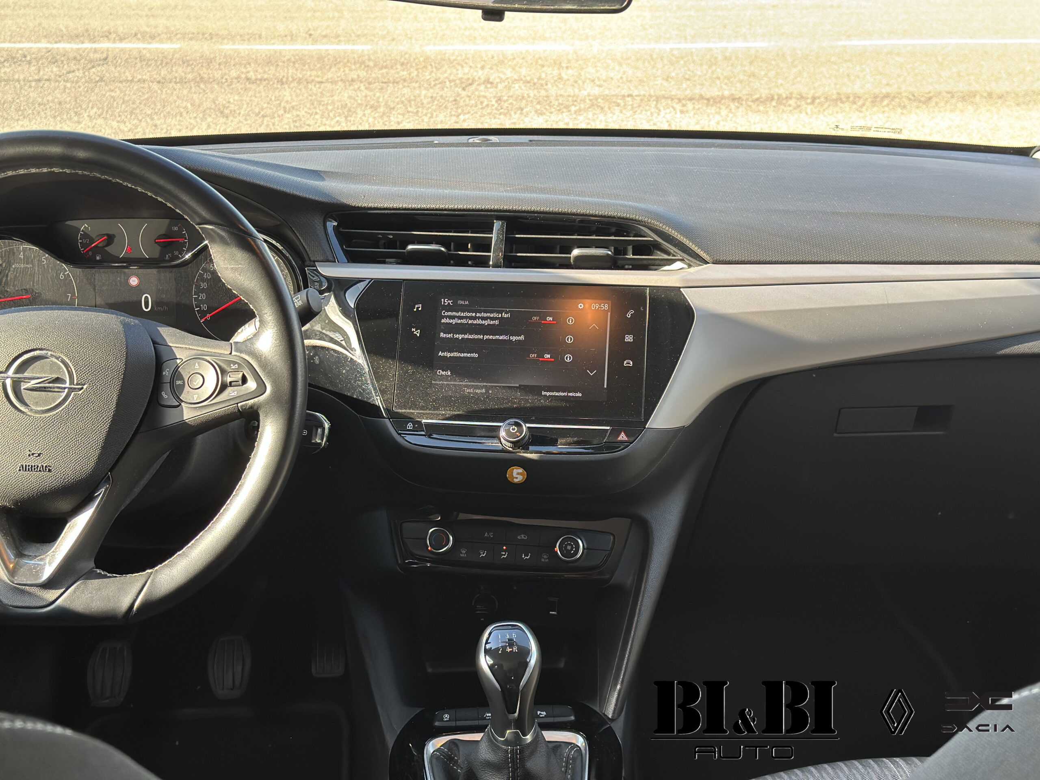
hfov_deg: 39.7
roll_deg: +0.0
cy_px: 390
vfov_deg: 30.3
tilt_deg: -20.7
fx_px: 1442
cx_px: 520
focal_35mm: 48
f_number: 1.78
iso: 80
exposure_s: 1/228
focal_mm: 6.86
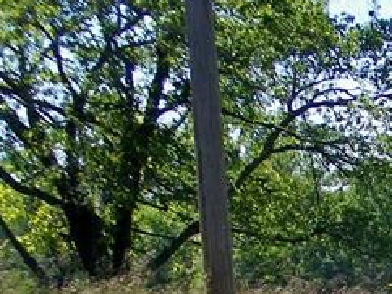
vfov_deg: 9.8
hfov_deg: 12.6
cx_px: 609
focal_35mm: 148
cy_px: 418
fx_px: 1678
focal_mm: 6.3
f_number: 7.4
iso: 80
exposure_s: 1/160
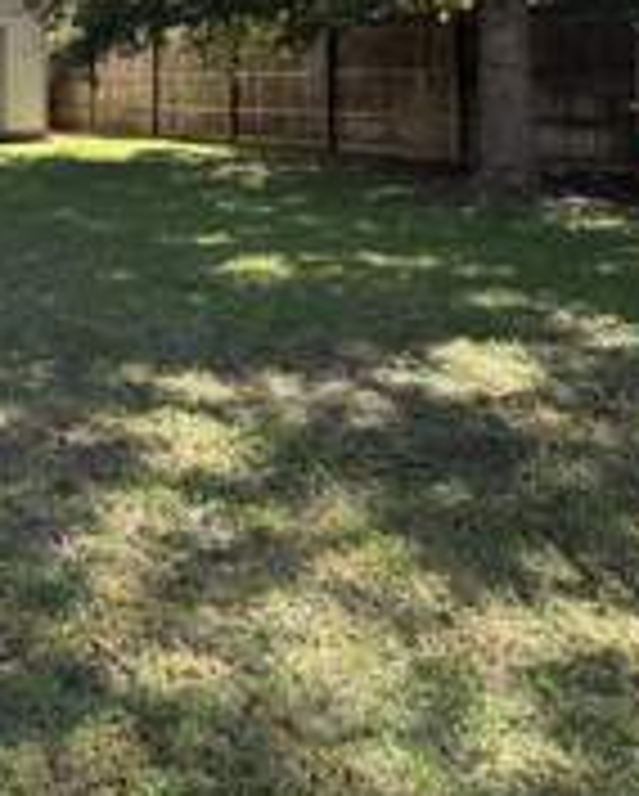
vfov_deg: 43.6
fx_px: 873
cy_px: 43
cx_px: -90
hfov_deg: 34.0
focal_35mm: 37
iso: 40
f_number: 2.2
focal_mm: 2.22
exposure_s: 1/386
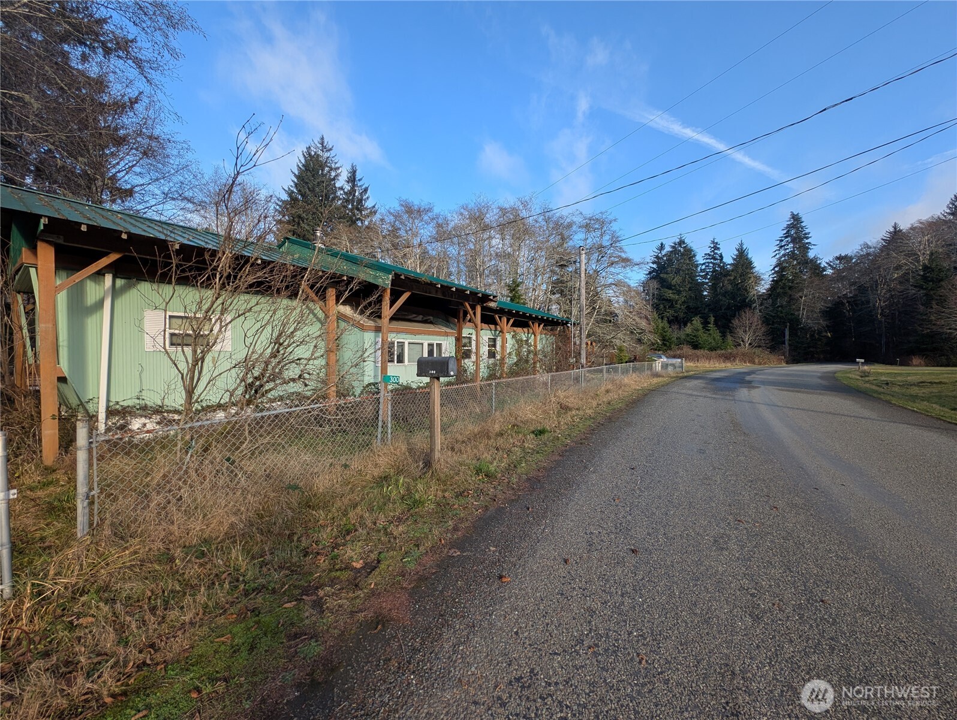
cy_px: 360
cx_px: 478
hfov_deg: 110.5
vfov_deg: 94.6
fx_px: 332
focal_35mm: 12
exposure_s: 1/591
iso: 41
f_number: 1.95
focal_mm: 2.23
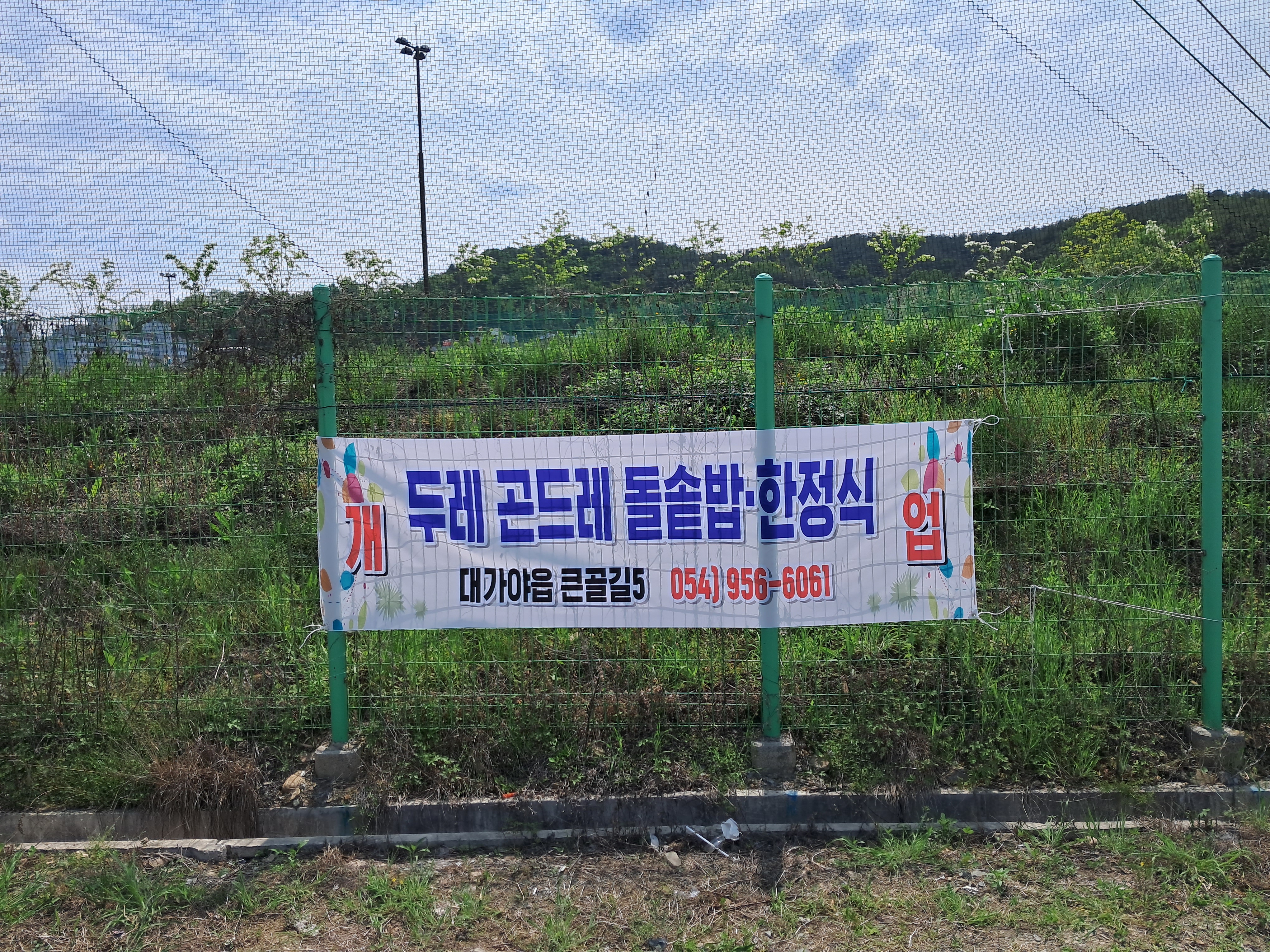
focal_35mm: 27
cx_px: 635
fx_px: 991
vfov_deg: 51.4
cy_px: 476
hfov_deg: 65.3
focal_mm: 4
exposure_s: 1/1307
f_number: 1.8
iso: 50
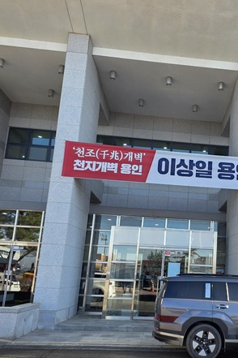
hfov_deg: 33.4
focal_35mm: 38
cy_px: 200
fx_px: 377
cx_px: 208
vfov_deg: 50.6
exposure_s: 1/135
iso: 12
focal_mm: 6.3
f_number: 1.7
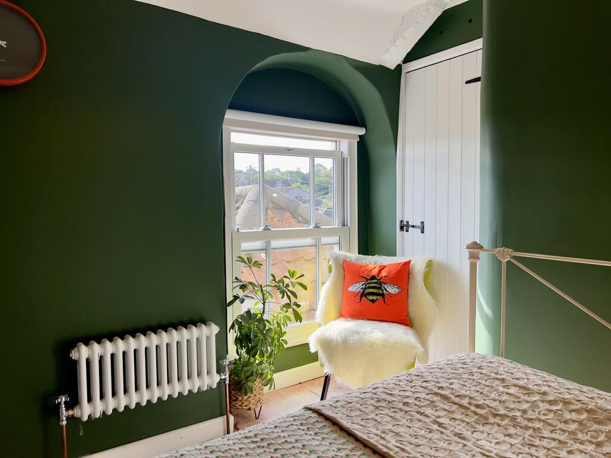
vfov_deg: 53.1
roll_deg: +1.3
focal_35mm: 26
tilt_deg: -2.4
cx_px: 306
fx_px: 459
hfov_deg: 67.3
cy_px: 229
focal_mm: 5.7
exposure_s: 1/358
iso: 50
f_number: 1.5
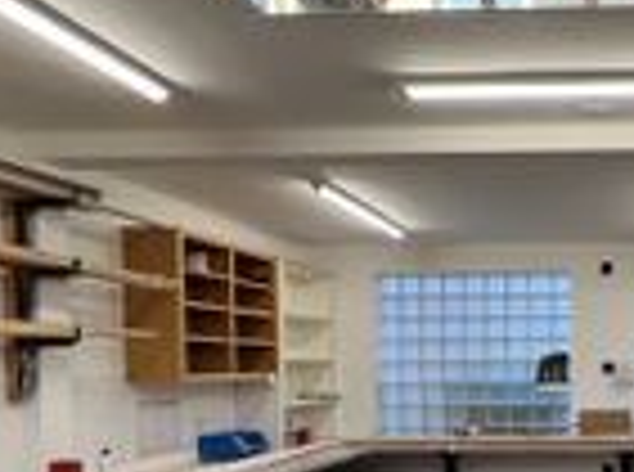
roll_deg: +0.2
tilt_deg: -0.5
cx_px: 598
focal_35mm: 37
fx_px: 676
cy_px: 391
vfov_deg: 36.9
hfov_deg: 44.5
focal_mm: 1.57
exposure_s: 1/100
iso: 80
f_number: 1.8
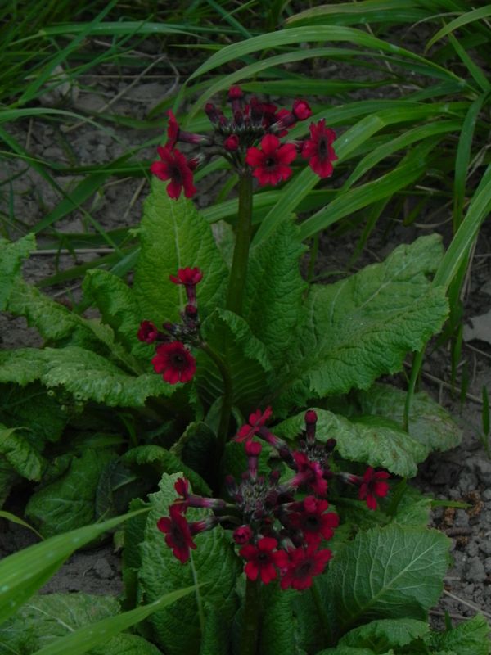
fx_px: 4671
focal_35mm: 247
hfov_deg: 6.0
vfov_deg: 8.0
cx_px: 246
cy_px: 328
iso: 160
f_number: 5
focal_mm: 44
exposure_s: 1/15
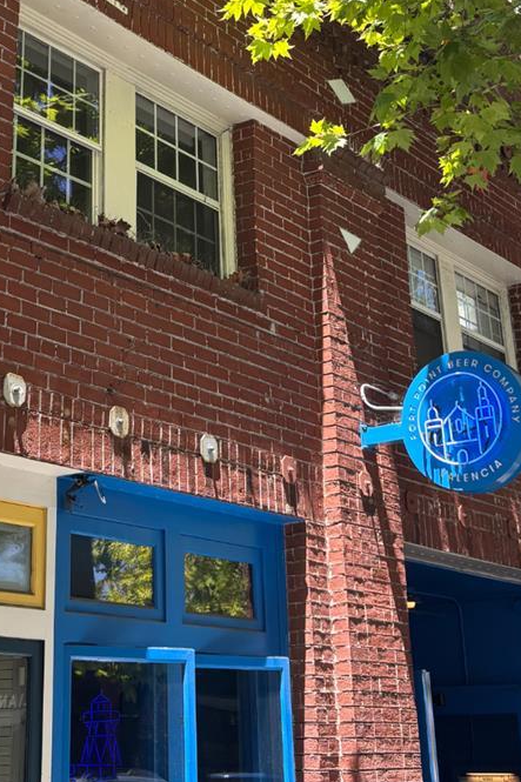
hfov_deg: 22.1
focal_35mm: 61
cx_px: 157
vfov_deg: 31.5
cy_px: 98
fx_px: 1325
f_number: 1.6
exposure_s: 1/312
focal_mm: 5.96
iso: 50
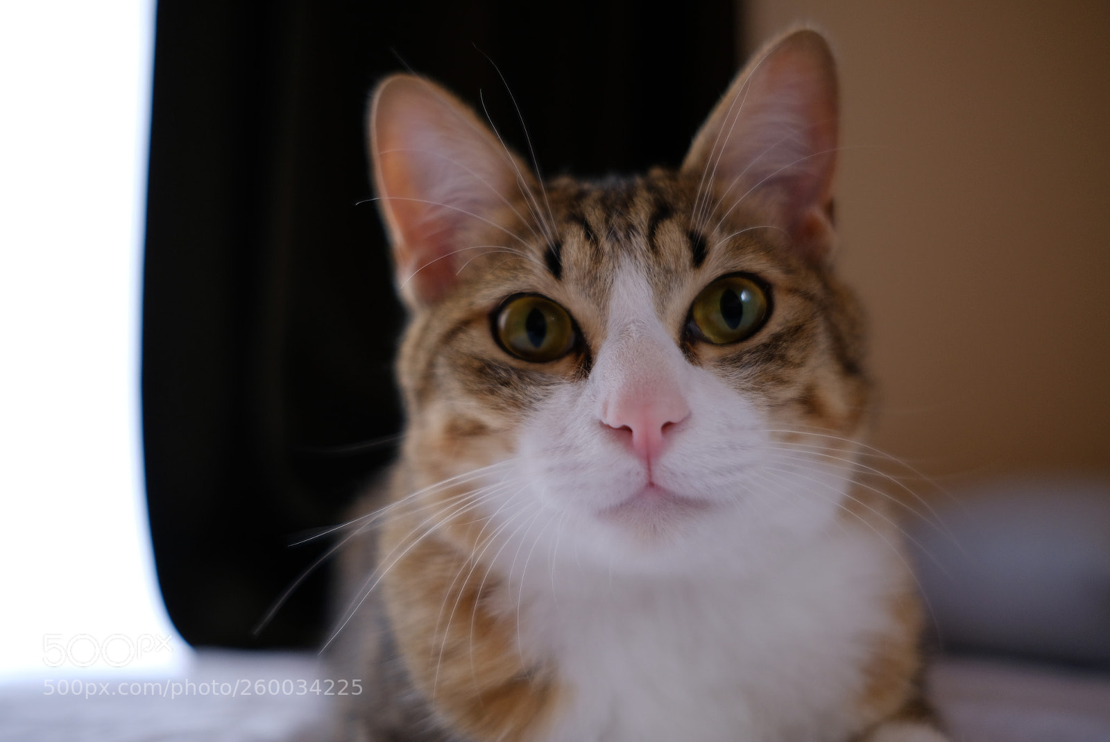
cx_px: 555
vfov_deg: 37.9
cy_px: 371
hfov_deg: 54.4
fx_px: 1080
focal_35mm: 35
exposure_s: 1/60
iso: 320
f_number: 2
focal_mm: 23
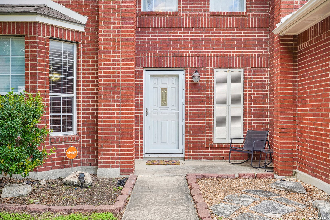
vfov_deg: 41.1
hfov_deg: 58.7
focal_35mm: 32
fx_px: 293
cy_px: 110
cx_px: 165
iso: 100
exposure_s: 1/40
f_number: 8
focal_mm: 32
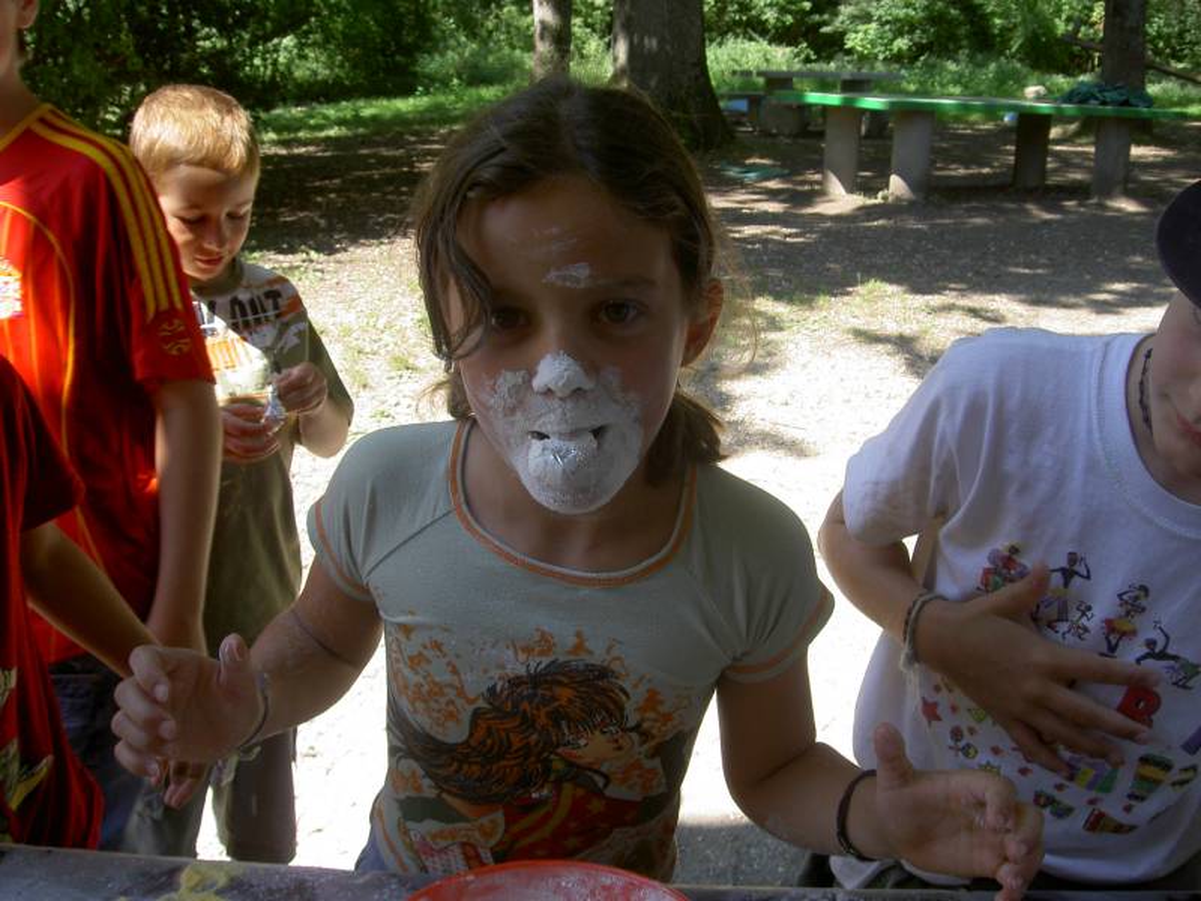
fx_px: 1353
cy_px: 450
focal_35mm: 39
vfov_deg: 36.8
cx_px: 600
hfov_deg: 47.9
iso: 100
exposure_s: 1/100
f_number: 4.7
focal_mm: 8
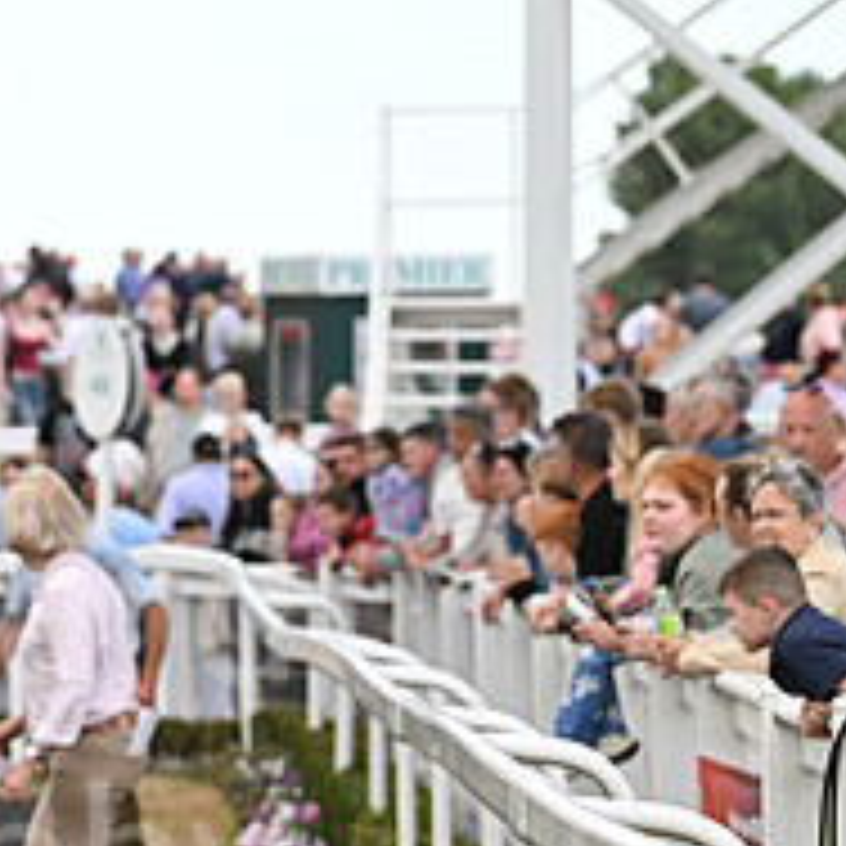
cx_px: -284
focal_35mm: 314
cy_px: 650
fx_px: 8682
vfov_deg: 5.6
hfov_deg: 5.5
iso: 800
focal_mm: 120
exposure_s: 1/1250
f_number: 4.5
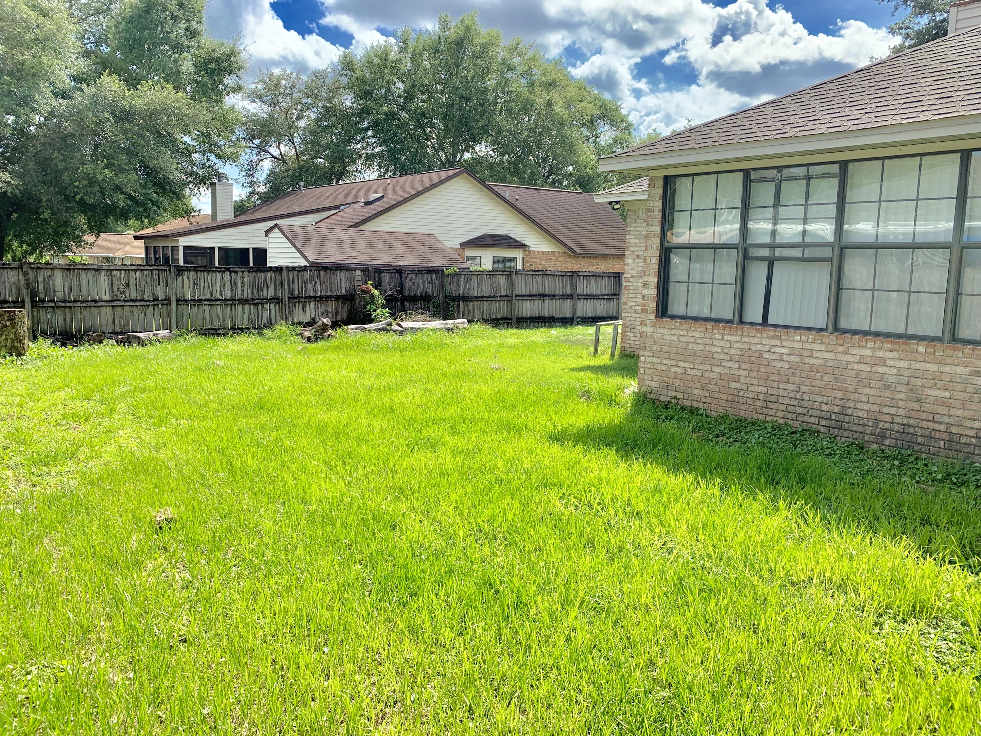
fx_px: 737
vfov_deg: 53.1
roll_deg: -1.6
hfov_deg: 67.3
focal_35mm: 26
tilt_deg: -7.1
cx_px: 490
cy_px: 368
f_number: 1.8
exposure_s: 1/1111
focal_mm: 4.25
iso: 25
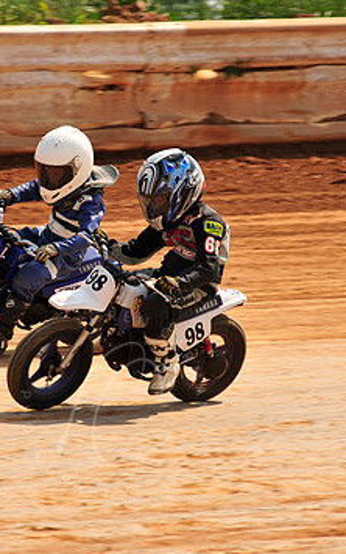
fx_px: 5022
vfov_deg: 6.3
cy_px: 261
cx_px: 112
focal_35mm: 333
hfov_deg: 3.9
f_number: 9
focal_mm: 200
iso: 200
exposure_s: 1/400
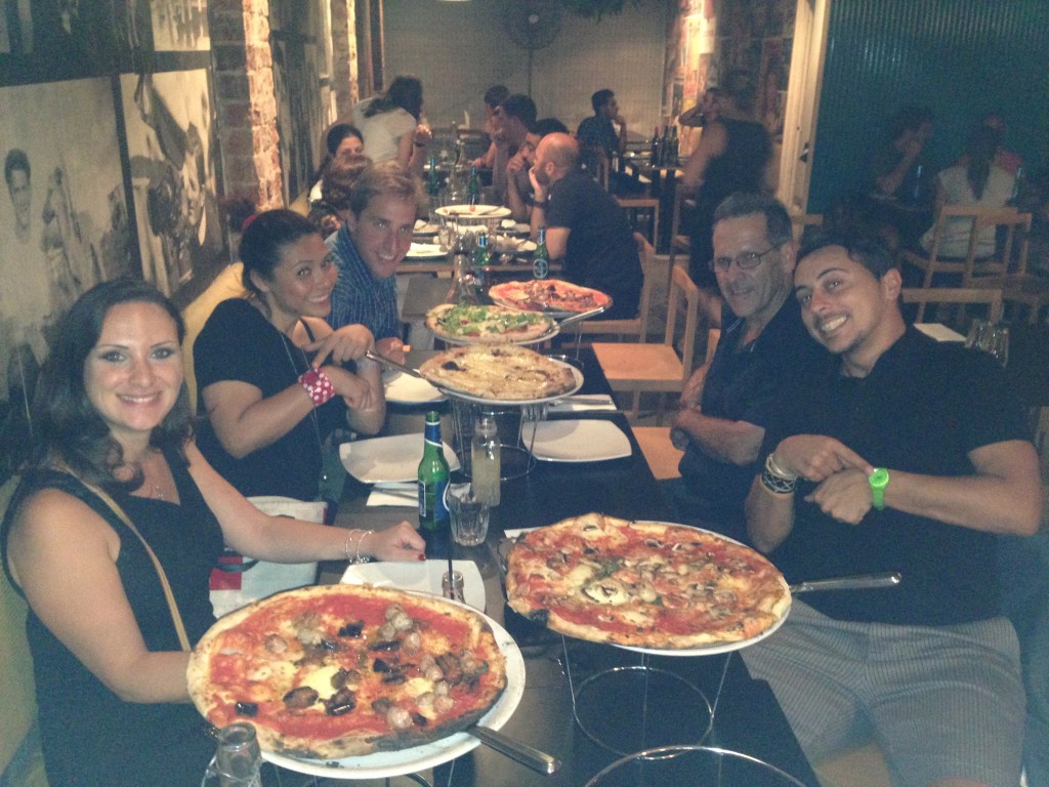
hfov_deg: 55.4
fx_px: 1000
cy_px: 394
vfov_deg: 42.9
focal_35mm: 33
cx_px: 524
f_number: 2.4
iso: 400
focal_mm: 4.12
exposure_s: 1/16
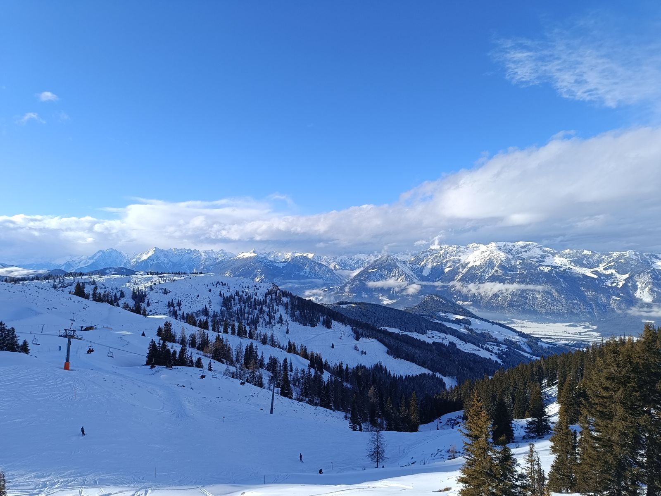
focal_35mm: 24
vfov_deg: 56.8
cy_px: 248
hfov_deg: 71.6
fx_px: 458
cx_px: 330
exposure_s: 1/1497
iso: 59
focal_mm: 5.59
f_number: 1.88
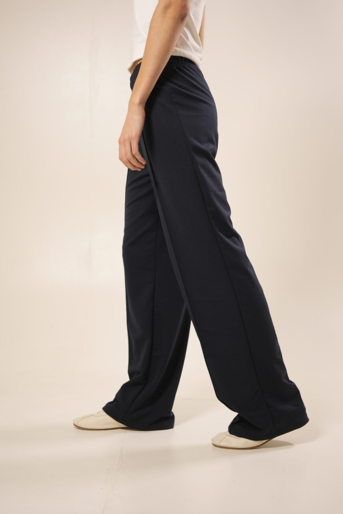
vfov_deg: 39.6
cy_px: 257
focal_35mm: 50
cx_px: 172
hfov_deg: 27.0
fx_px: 715
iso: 400
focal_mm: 50
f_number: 2.8
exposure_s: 1/60
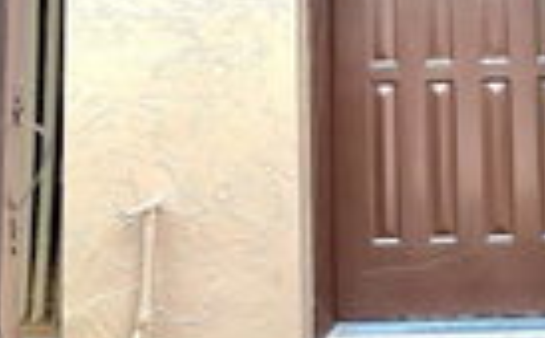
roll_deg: +1.7
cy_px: -24
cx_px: 479
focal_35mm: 43
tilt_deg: +4.1
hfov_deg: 42.8
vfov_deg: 27.5
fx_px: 637
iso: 32
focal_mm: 1.57
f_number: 1.8
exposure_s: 1/107
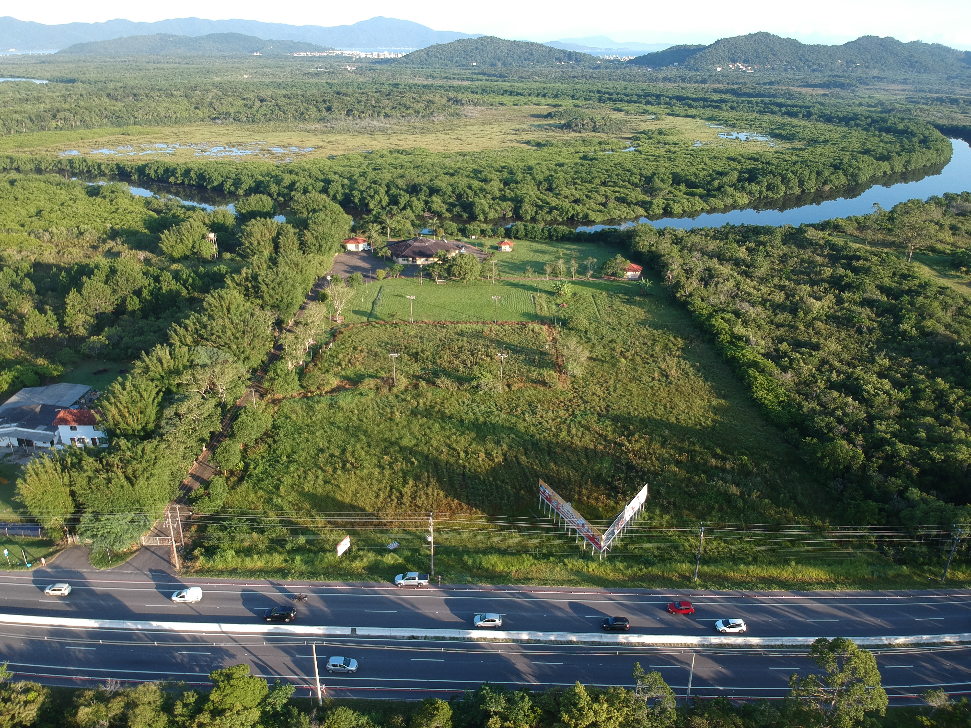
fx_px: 701
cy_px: 364
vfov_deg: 54.9
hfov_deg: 69.4
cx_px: 486
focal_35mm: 25
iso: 100
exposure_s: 1/240
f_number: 2.6
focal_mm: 4.49
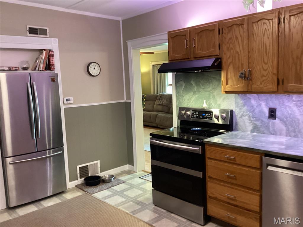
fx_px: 271
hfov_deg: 58.4
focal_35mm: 31
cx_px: 152
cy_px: 114
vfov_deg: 45.4
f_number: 2.4
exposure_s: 1/33
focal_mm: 3.3
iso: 320
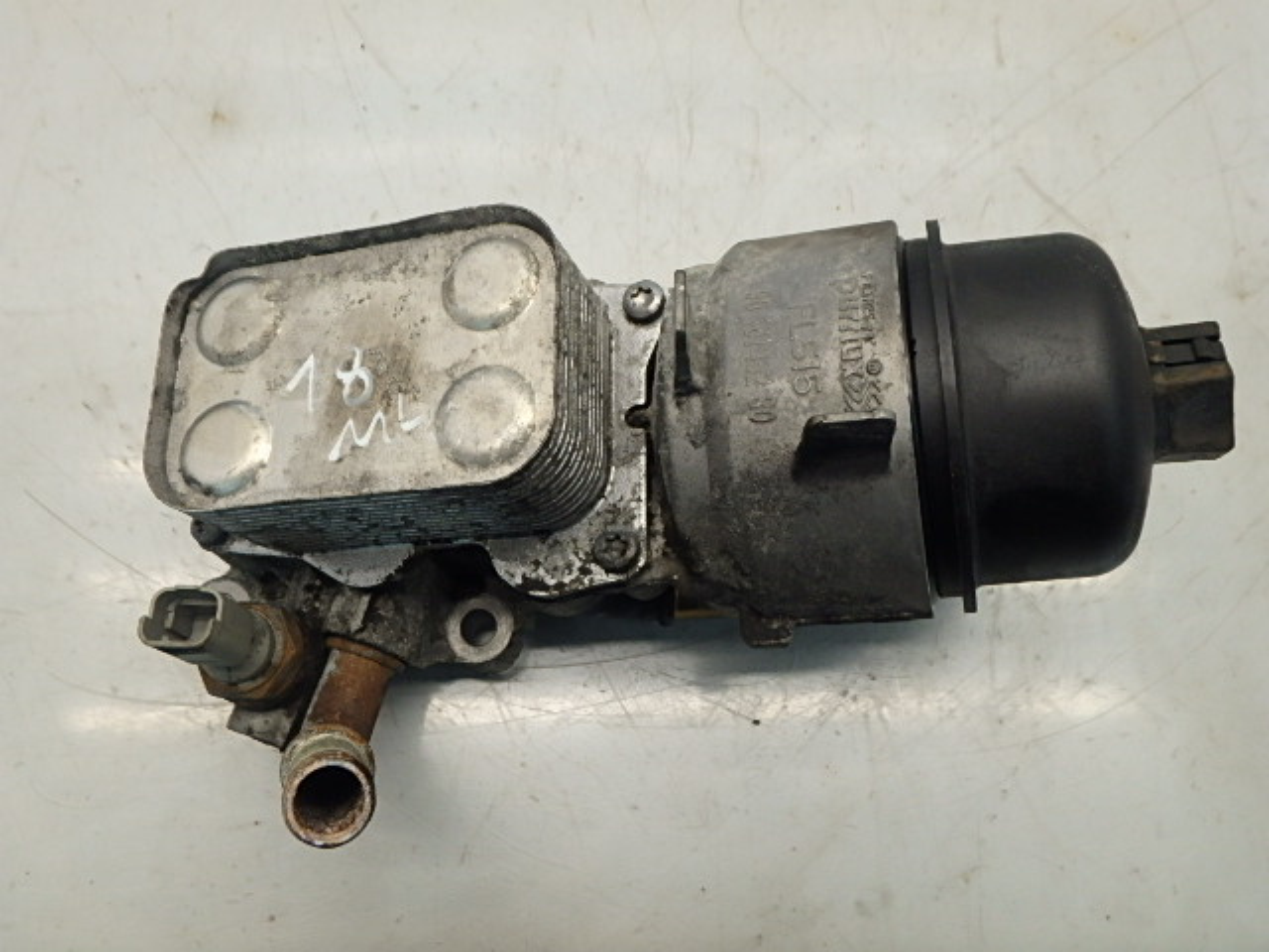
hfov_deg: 58.4
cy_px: 476
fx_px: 1136
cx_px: 634
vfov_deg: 45.4
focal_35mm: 31
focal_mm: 5.6
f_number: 4.7
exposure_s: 1/40
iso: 250
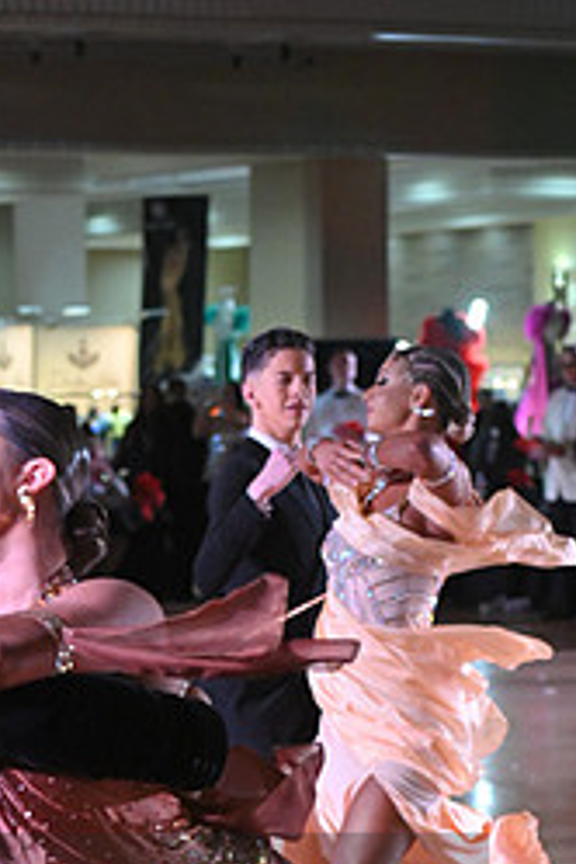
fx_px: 4032
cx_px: 12
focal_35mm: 168
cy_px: 951
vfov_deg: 12.0
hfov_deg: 8.1
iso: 4000
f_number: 5
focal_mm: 72
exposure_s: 1/400
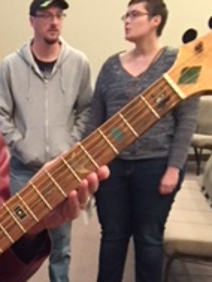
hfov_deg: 14.4
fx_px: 799
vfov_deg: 18.9
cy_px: 343
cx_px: -79
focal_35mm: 98
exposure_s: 1/15
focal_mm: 4.15
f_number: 2.2
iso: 250
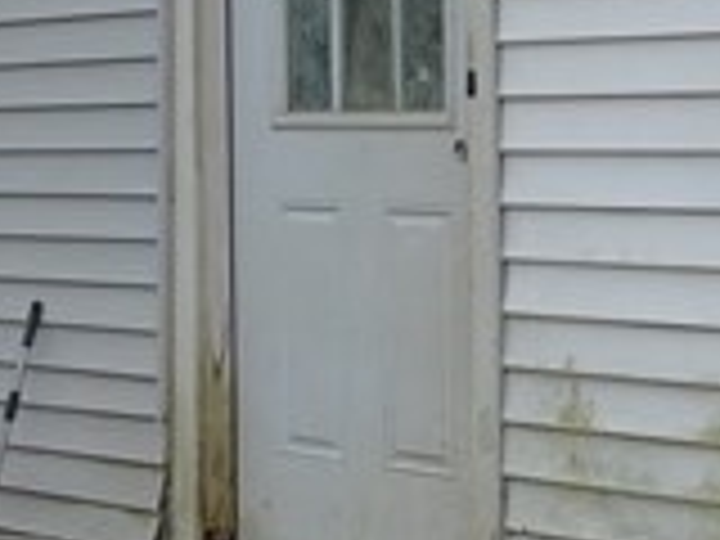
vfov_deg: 11.6
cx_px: 396
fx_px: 2662
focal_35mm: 128
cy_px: 153
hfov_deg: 15.4
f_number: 1.8
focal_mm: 4.4
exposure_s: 1/120
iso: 100
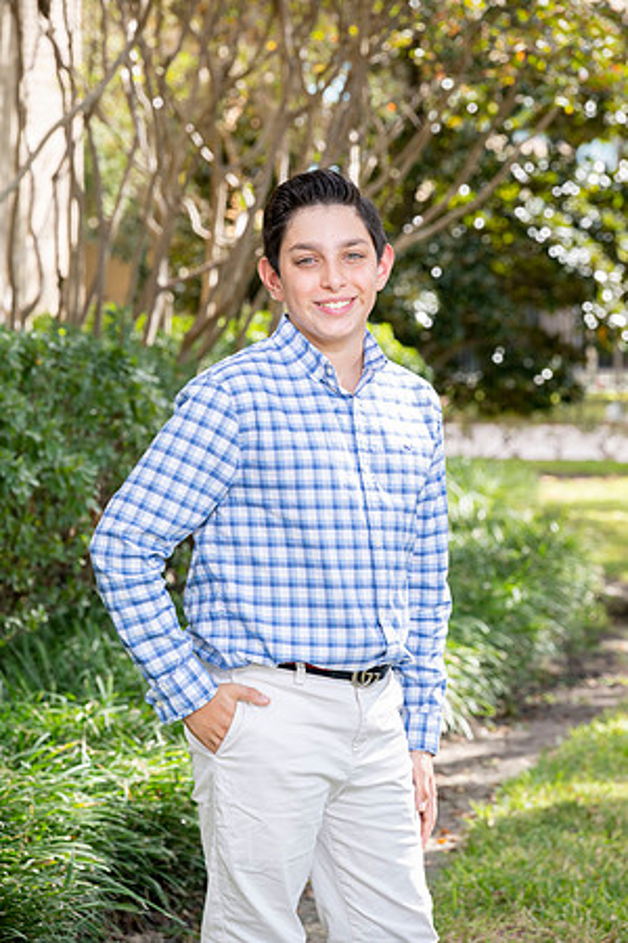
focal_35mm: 120
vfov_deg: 17.1
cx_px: 314
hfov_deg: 11.4
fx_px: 3140
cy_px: 472
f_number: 7.1
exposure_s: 1/250
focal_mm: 120
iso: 400
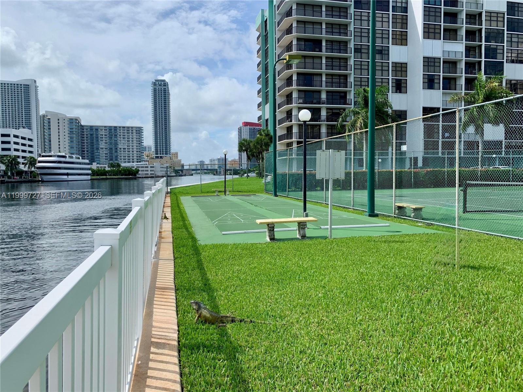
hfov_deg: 67.3
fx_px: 393
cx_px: 262
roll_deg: +0.9
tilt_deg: -4.0
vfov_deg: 53.1
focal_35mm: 26
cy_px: 196
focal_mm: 4.25
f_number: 1.8
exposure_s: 1/2833
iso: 25
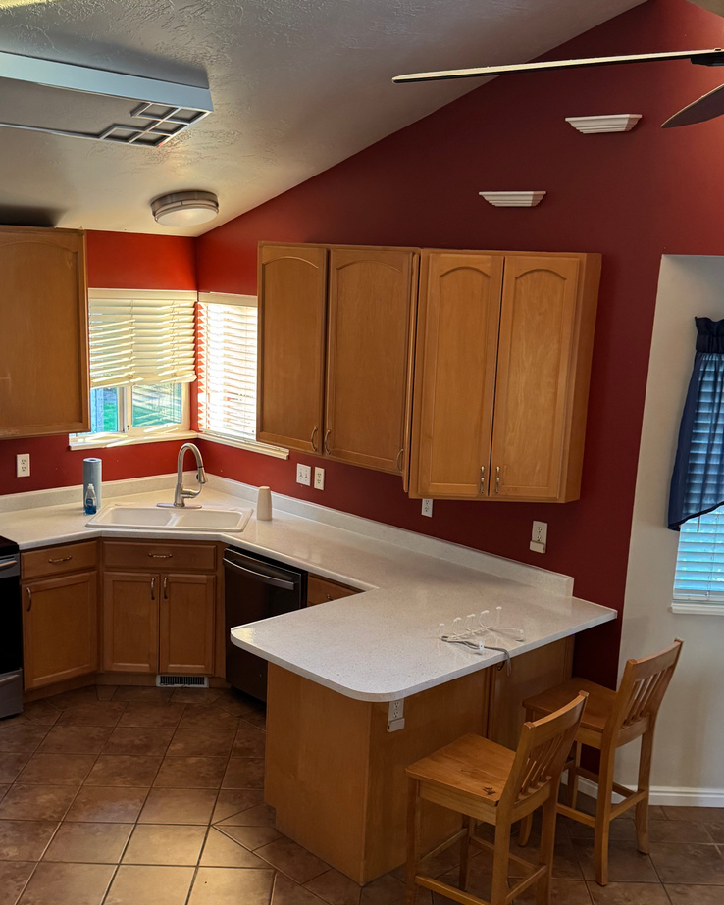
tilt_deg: -13.9
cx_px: 393
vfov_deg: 46.7
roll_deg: -2.0
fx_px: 1045
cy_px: 510
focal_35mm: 39
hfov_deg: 38.2
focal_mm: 6.76
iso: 500
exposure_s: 1/60
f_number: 1.78
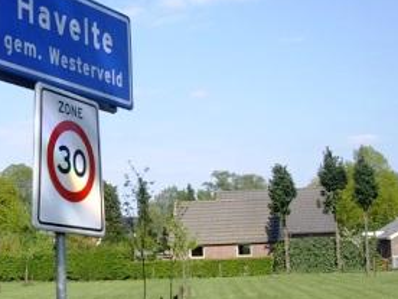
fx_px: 1012
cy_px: 168
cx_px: 59
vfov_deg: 16.8
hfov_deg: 21.9
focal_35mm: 88
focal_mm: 7.9
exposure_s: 1/100
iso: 64
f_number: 8
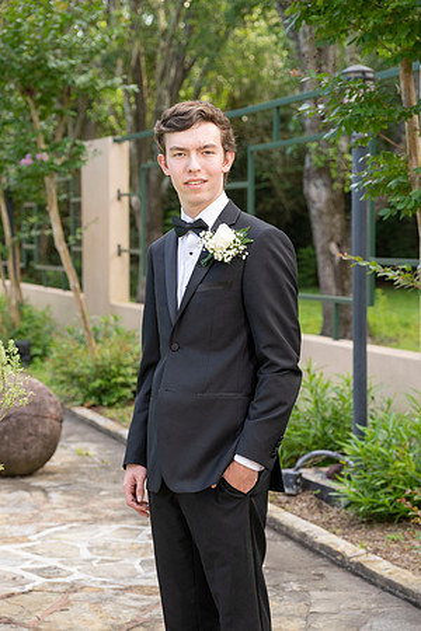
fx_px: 1351
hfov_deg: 17.7
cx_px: 210
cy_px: 316
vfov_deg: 26.3
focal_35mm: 77
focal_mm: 77
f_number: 5
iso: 500
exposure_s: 1/200
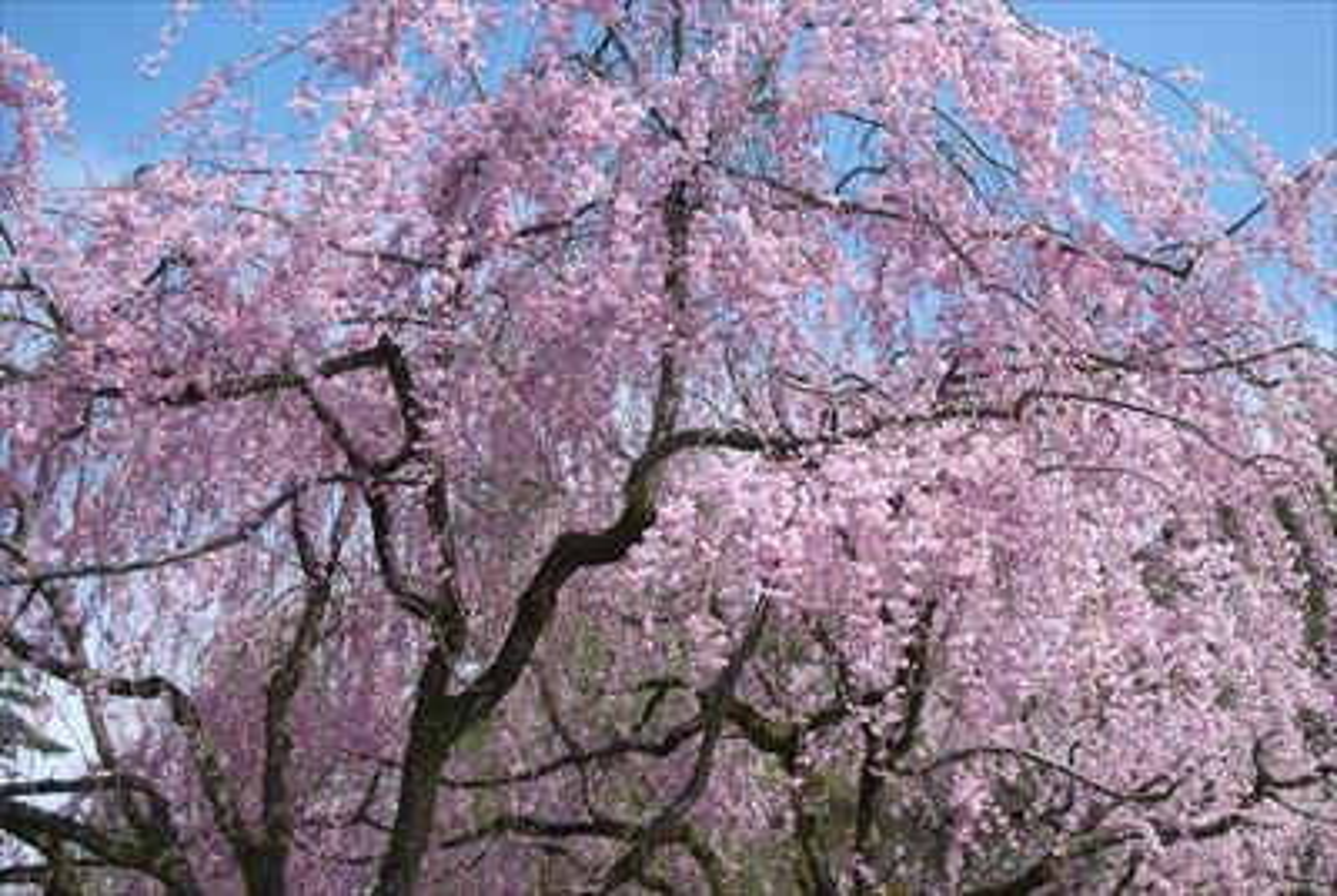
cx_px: 668
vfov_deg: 25.8
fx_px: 1953
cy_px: 448
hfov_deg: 37.8
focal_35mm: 52
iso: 200
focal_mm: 35
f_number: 3.5
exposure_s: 1/1600
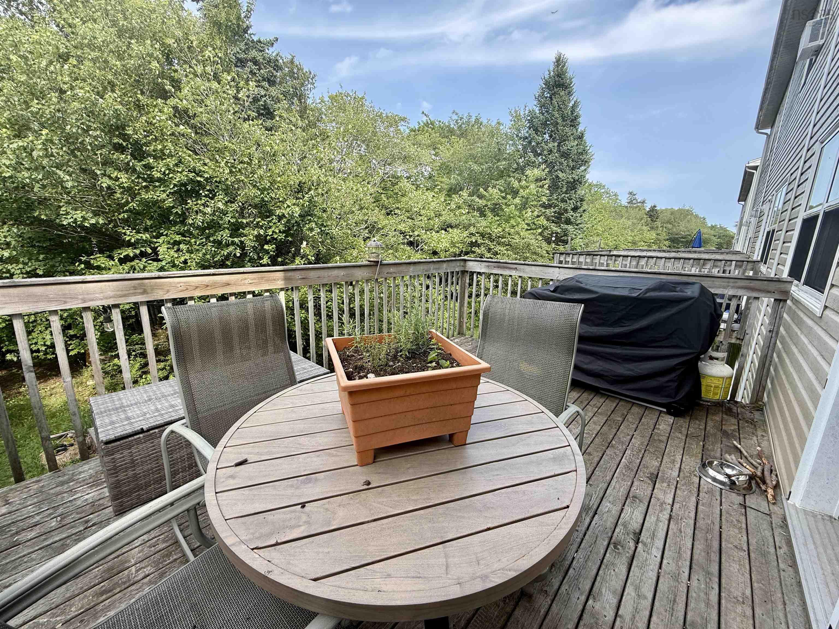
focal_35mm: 14
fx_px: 339
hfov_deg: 102.1
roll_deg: -1.2
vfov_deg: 85.7
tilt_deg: -12.8
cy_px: 314
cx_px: 420
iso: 50
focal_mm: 2.22
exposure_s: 1/294
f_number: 2.2
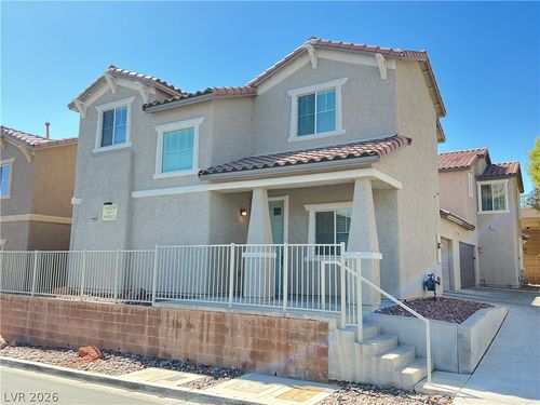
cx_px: 270
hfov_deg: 61.7
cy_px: 202
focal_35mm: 29
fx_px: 452
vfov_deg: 48.2
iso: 25
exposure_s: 1/291
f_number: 1.8
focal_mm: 3
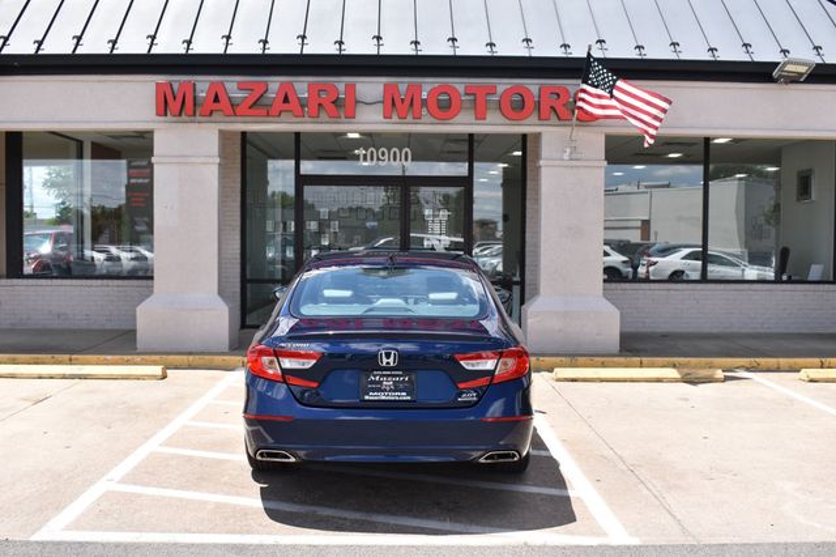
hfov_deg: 53.2
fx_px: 836
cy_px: 278
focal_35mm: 36
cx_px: 418
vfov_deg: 36.8
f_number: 8
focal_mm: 24
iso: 200
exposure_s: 1/400
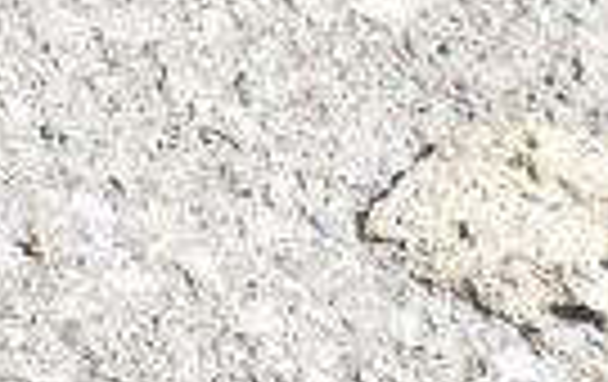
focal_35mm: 379
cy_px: -330
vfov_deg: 3.5
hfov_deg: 5.4
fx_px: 6298
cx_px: -761
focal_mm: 55
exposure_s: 1/1000
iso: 6400
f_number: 22
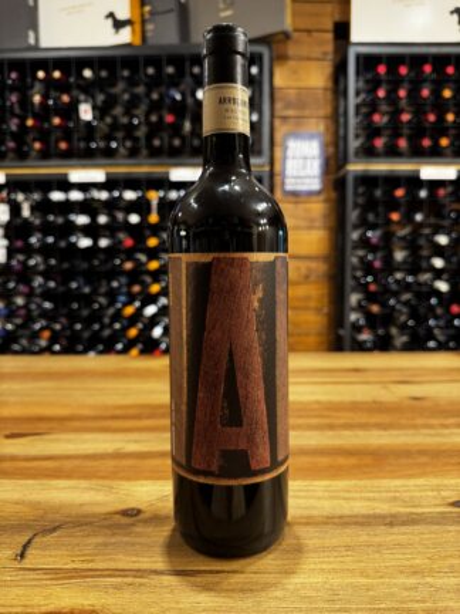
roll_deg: +0.8
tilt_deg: -5.1
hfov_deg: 56.8
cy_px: 307
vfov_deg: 71.6
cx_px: 230
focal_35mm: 24
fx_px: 425
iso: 320
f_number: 1.78
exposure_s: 1/50
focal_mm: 6.76
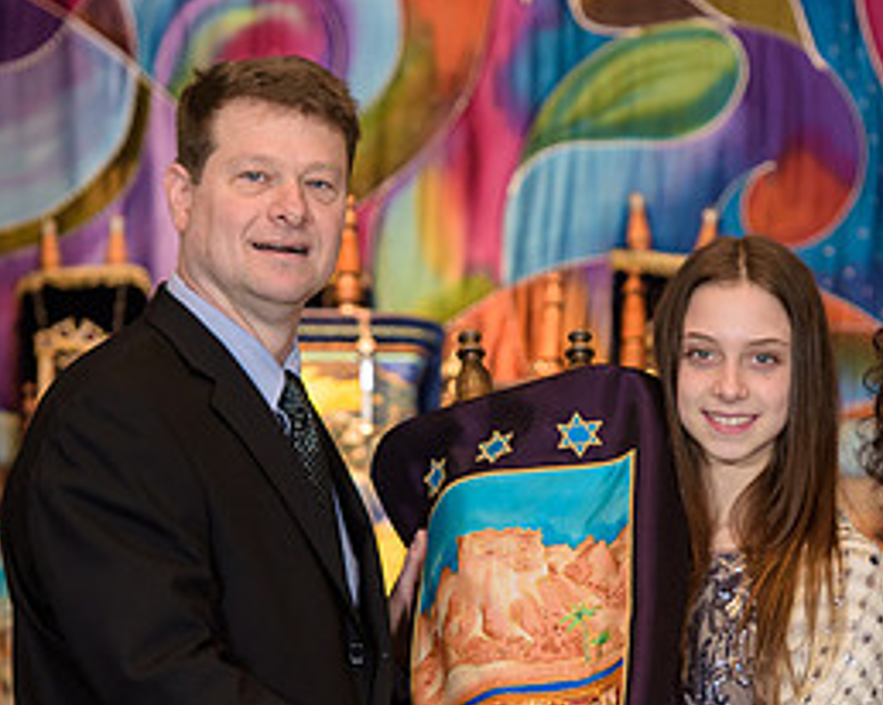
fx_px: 7991
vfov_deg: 5.0
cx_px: 647
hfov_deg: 6.3
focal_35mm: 306
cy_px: 577
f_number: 3.2
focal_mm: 145
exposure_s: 1/200
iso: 640
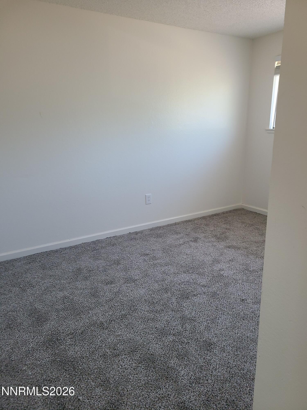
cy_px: 205
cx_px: 154
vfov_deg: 67.3
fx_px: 307
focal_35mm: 26
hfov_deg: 53.1
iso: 125
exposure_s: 1/59
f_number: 1.8
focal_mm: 5.4
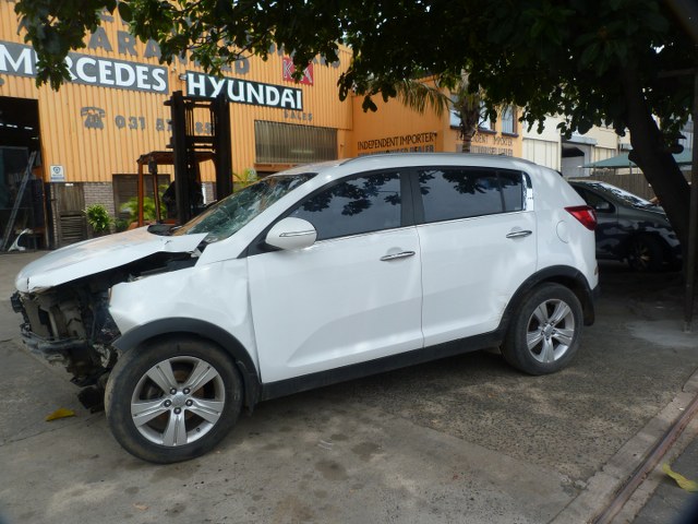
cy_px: 262
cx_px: 349
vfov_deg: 54.9
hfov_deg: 69.4
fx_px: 504
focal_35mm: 25
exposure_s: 1/500
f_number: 3.6
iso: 80
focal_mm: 4.5
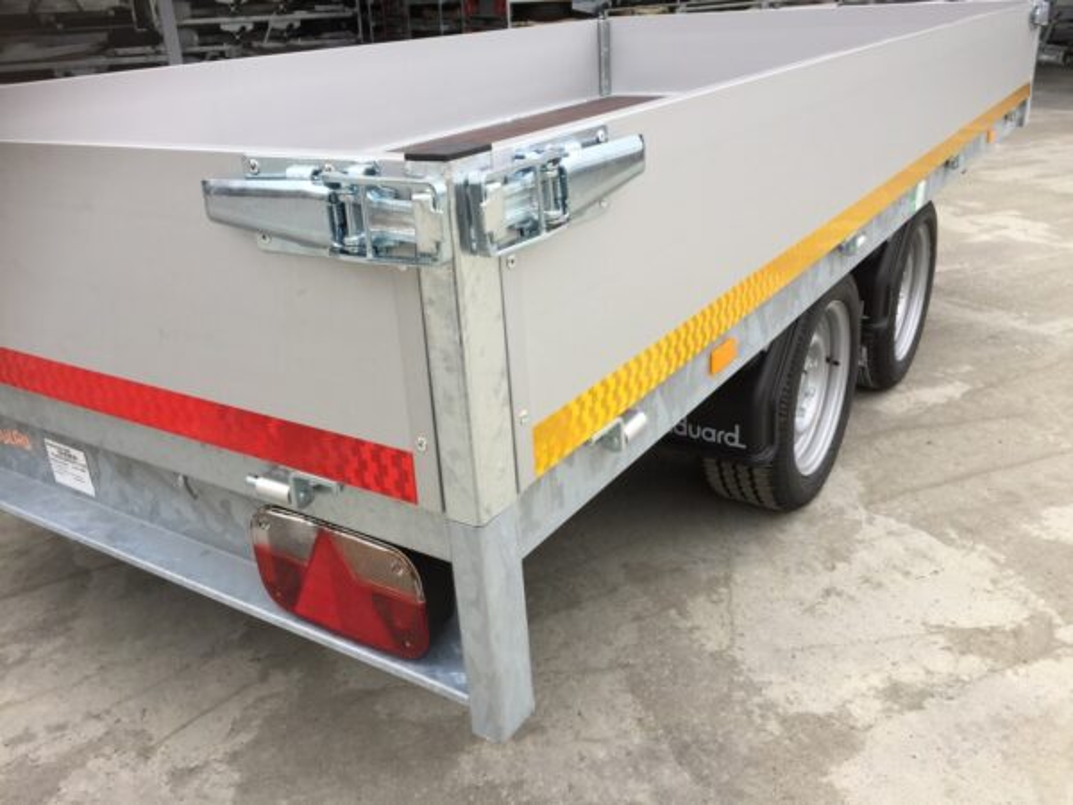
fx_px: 899
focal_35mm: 29
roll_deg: +3.0
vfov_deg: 48.2
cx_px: 536
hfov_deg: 61.7
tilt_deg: -23.9
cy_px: 402
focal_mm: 4.15
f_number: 2.2
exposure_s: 1/430
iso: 32
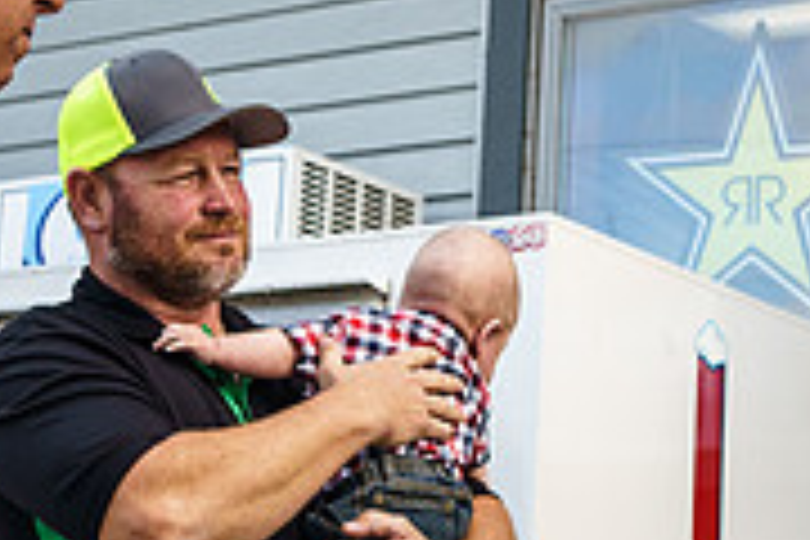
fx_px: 2542
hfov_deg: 18.0
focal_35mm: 113
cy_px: 290
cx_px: 554
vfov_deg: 12.1
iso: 250
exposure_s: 1/400
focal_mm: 35
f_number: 4.5
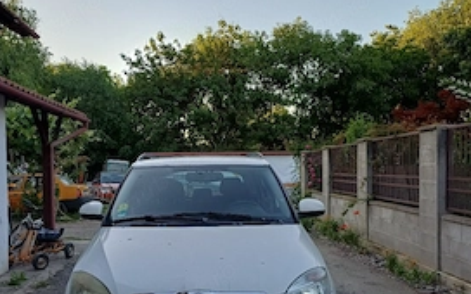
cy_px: 190
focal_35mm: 39
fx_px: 501
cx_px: 215
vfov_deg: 32.6
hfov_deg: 50.3
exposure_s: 1/263
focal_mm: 4.65
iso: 50
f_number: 1.8
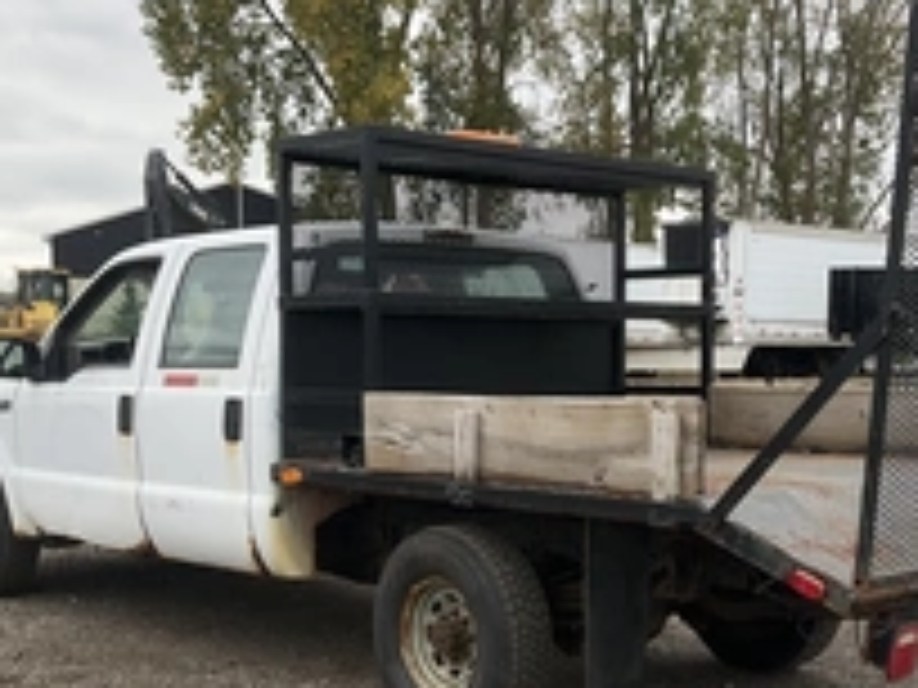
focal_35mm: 57
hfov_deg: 33.5
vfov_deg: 25.5
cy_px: 454
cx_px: 608
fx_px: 1512
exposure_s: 1/446
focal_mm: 3
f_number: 1.8
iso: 25
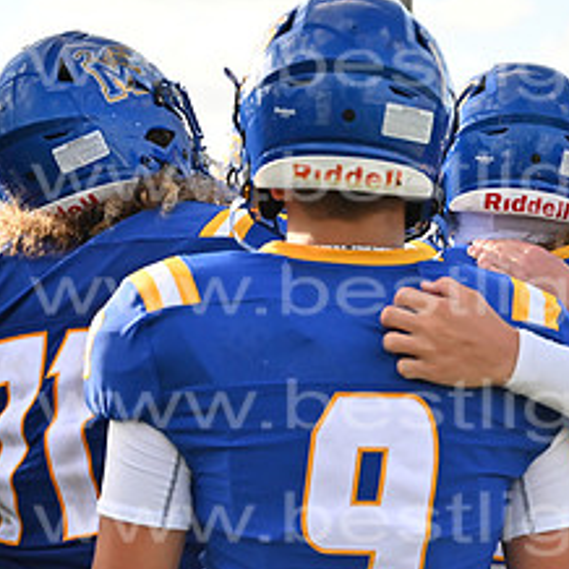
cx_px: 629
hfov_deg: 14.2
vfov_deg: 14.4
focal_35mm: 120
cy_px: 467
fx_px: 2232
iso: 1800
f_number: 4
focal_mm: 53
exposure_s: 1/8000
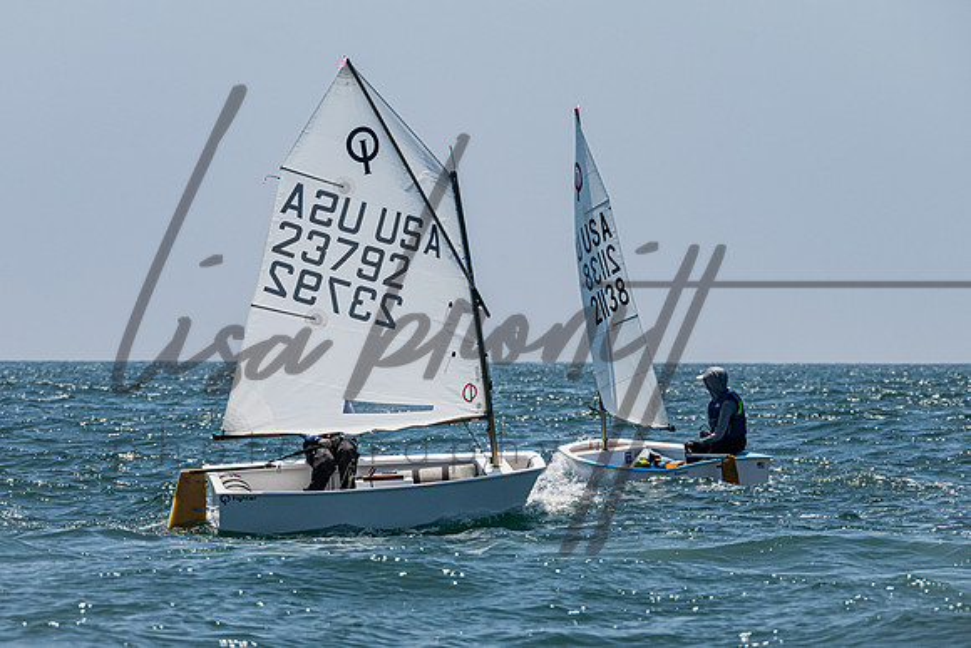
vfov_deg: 6.0
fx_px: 6136
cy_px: 283
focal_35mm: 227
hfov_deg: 9.0
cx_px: 443
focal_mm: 170
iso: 500
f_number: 7.6
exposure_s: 1/3200
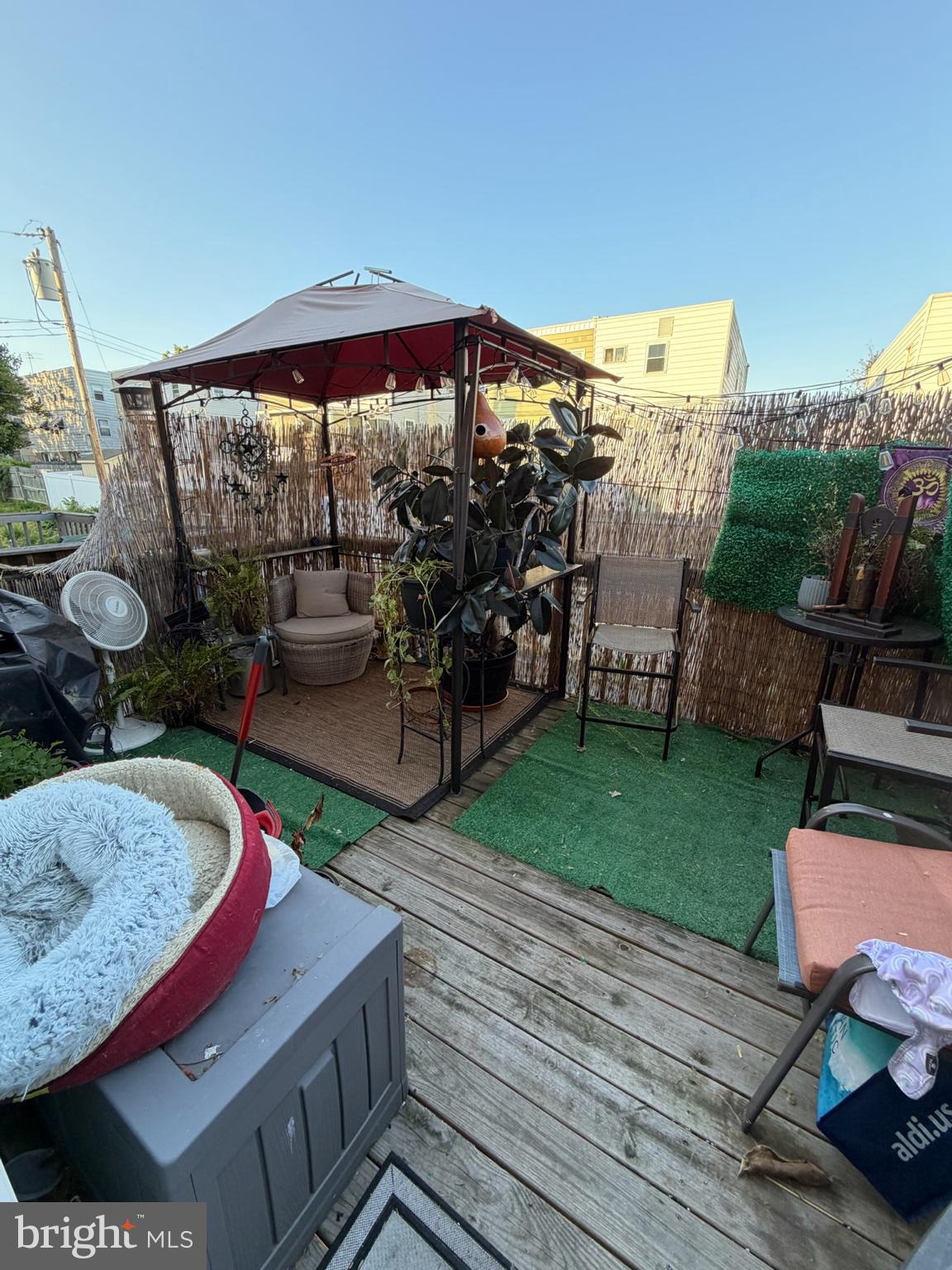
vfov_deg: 102.1
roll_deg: +0.1
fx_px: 513
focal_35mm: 14
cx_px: 476
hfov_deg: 85.7
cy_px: 635
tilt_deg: -17.2
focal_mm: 2.22
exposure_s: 1/121
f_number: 2.2
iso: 125
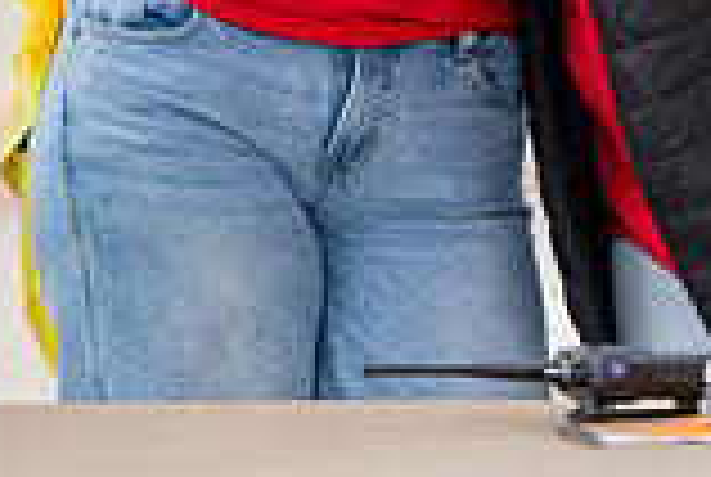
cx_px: 662
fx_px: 11971
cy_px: -191
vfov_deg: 2.3
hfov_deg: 3.4
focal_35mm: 605
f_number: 3.2
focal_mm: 165
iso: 160
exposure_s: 1/640
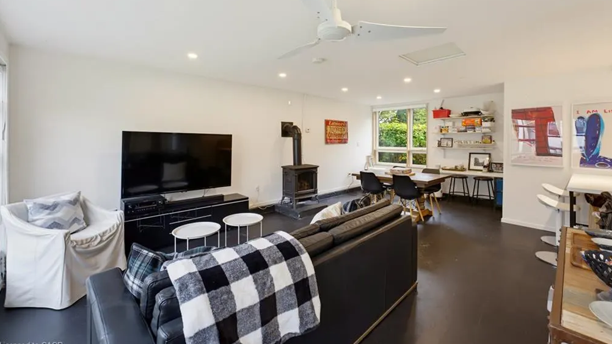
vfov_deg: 69.9
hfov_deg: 103.0
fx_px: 243
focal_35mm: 15
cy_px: 142
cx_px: 311
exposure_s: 1/25
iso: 3200
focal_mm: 14
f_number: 10
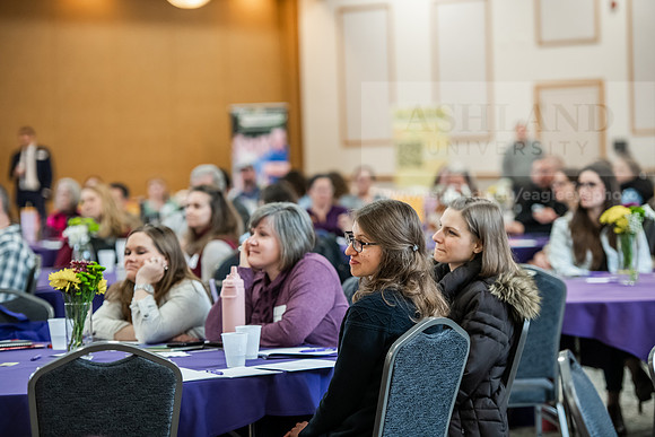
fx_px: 2220
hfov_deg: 16.8
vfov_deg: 11.2
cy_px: 218
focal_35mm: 122
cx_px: 328
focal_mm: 122
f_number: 3.2
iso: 2000
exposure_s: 1/125
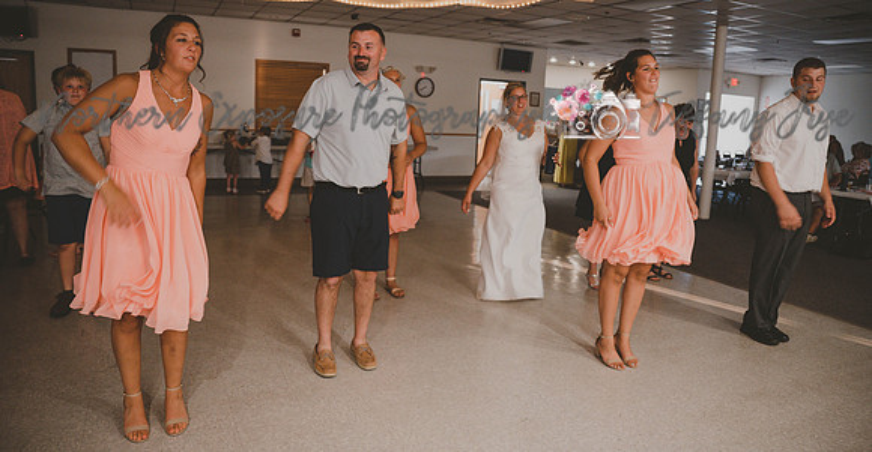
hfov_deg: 73.8
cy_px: 205
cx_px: 436
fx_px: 581
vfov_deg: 42.5
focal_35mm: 26
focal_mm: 24
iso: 3200
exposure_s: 1/80
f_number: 2.8
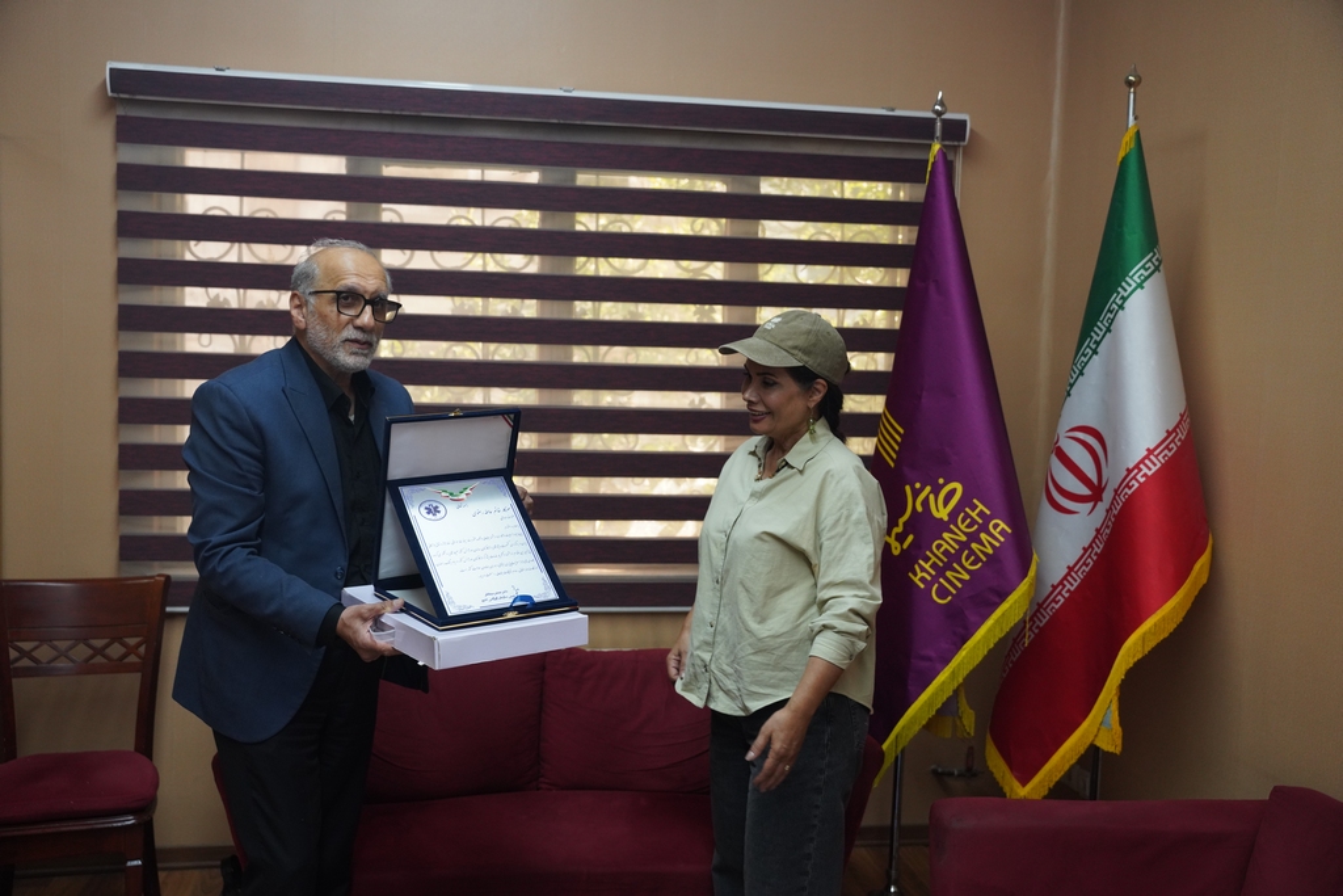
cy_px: 448
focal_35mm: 35
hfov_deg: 53.9
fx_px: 1321
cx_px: 672
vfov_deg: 37.5
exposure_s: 1/160
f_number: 4
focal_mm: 35.4
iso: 1600
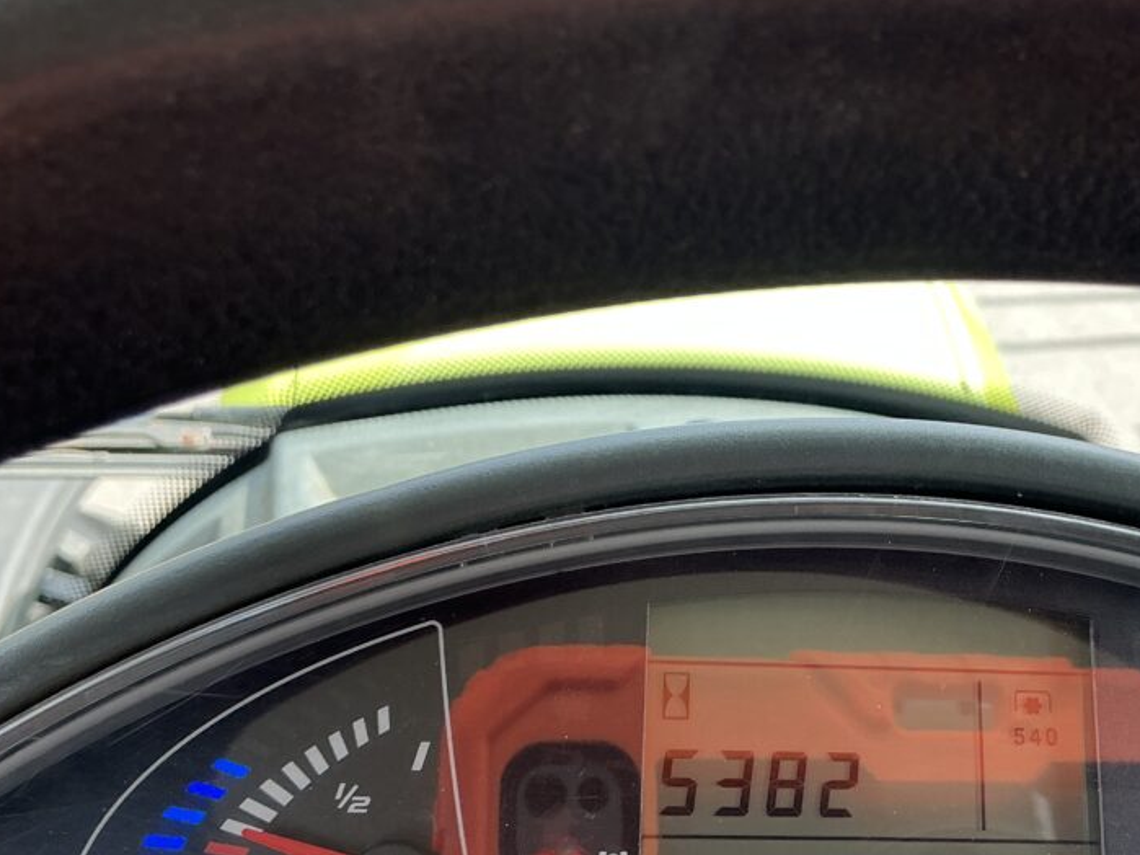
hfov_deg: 45.1
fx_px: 1350
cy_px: 465
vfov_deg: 35.1
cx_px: 763
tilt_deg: -25.9
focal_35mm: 41
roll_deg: -7.1
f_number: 1.8
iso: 20
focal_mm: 3
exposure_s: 1/142
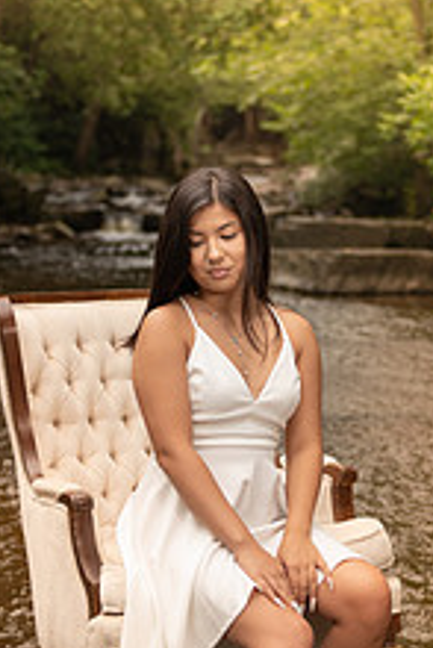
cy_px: 383
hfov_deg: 14.0
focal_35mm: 98
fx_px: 1765
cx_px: 283
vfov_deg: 20.8
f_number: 2.8
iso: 100
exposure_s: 1/250
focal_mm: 48
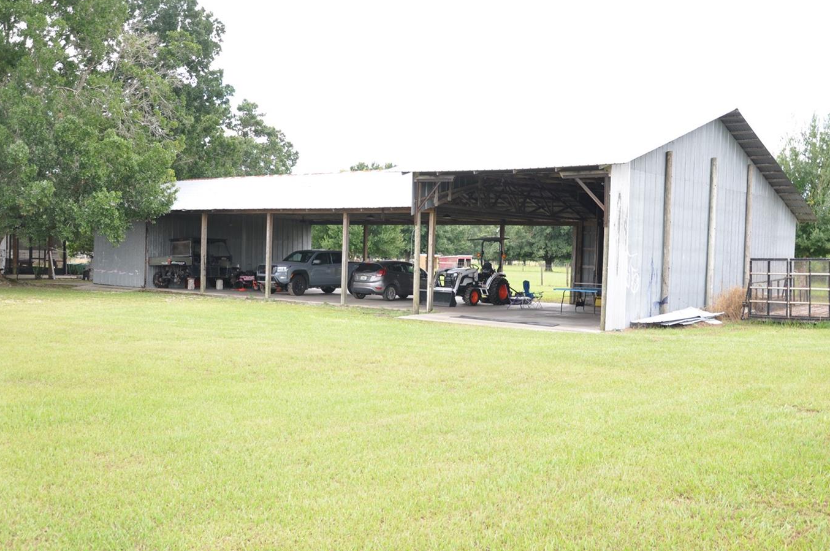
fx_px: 898
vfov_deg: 34.1
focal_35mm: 39
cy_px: 297
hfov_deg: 49.6
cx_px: 428
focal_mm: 22
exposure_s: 1/100
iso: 200
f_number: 10
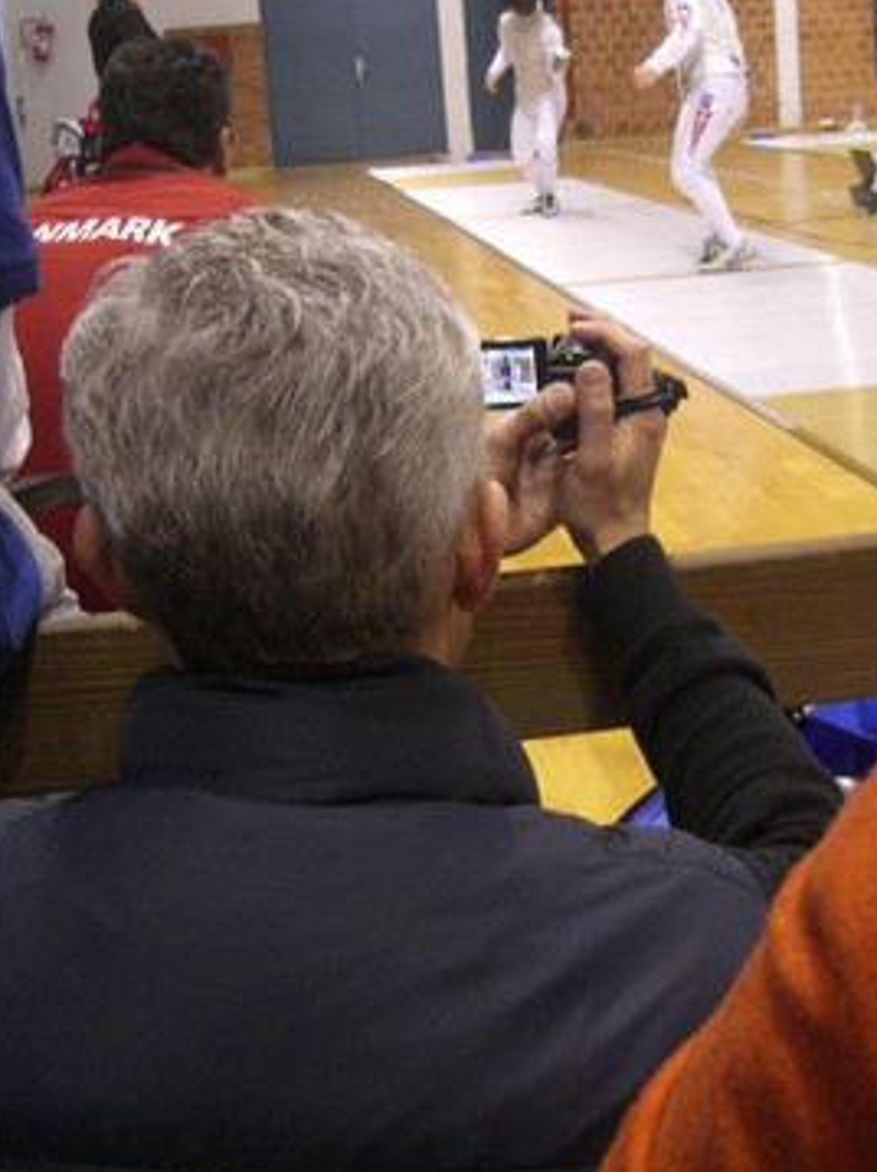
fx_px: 1725
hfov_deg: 28.4
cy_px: 429
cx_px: 569
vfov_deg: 37.3
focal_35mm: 51
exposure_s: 1/40
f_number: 3.1
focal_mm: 6.3
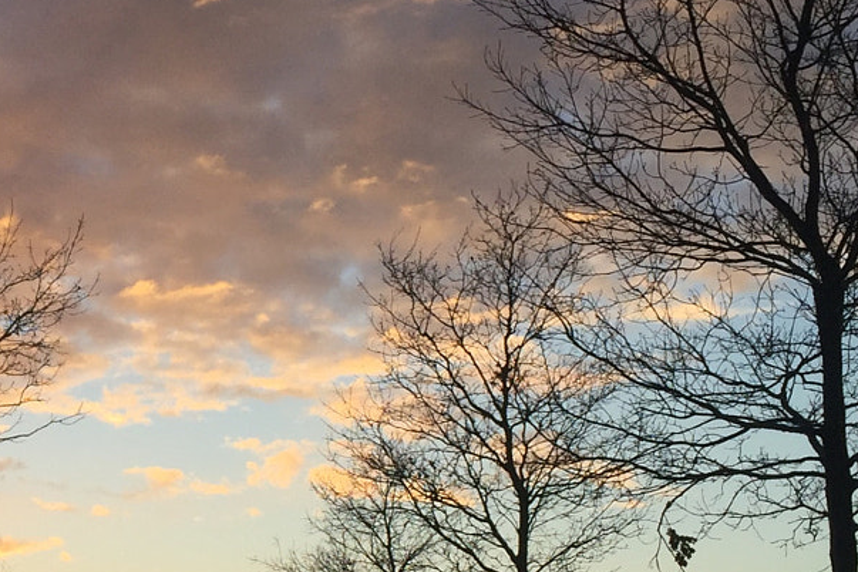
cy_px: 354
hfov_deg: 24.5
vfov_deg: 17.0
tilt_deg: +11.7
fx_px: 1907
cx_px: 48
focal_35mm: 80
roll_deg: +2.2
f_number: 2.2
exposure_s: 1/638
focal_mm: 4.15
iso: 32
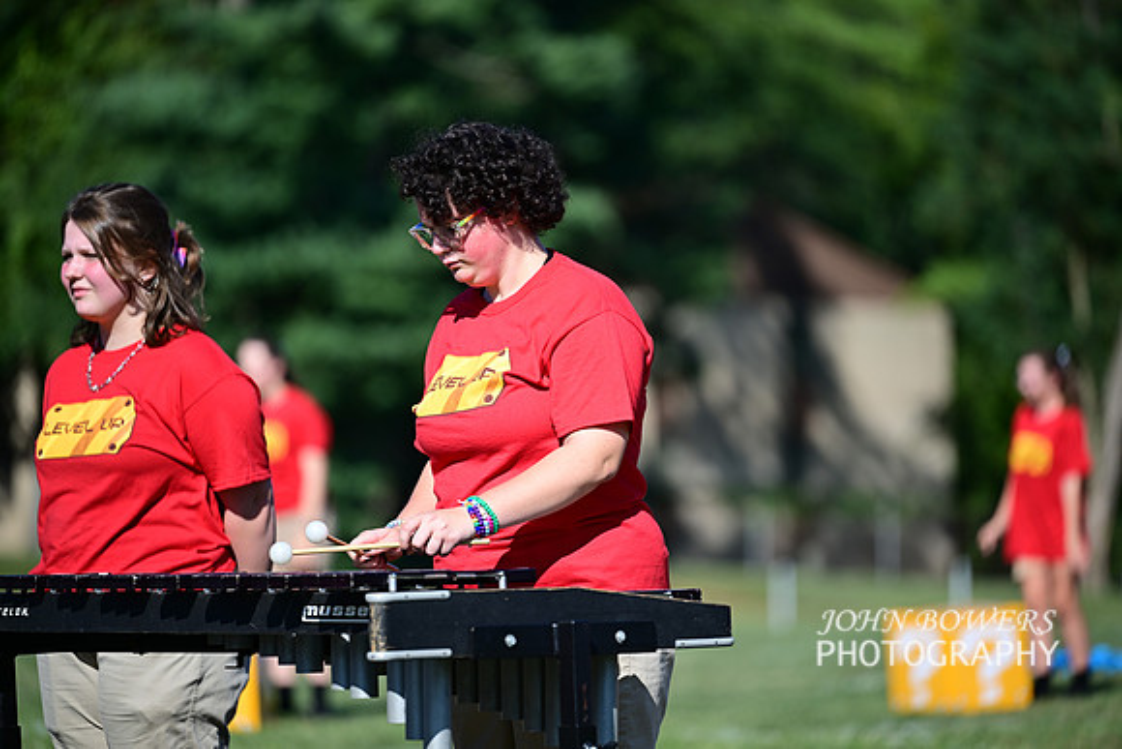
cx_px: 561
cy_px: 374
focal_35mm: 200
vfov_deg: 6.9
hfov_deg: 10.3
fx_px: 6234
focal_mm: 200
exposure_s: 1/1600
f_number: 2.8
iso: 125
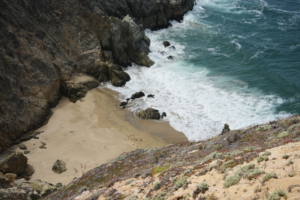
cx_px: 150
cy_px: 100
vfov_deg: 27.0
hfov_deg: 39.6
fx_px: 417
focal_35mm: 50
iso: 200
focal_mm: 50
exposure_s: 1/1250
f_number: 4.5
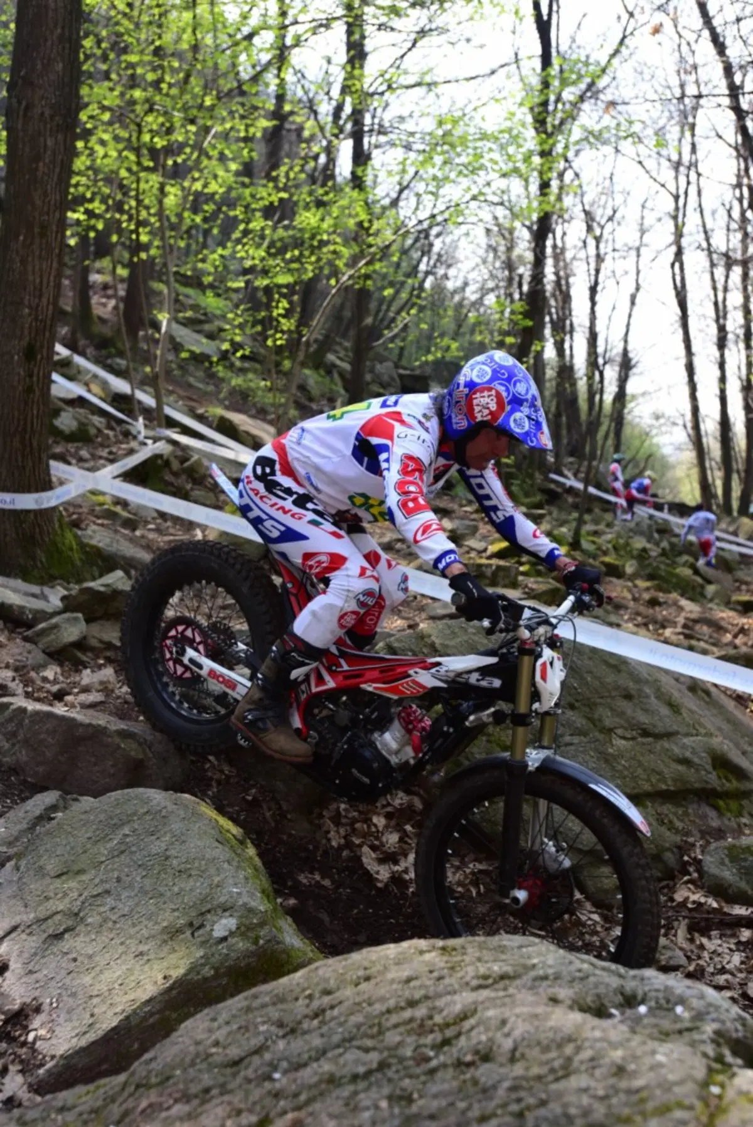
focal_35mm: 35
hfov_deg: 37.9
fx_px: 1096
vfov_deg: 54.4
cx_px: 376
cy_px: 564
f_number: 4.5
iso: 640
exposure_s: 1/1000
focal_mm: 35
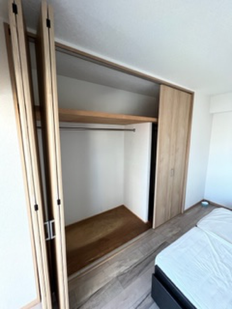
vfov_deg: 106.2
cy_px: 154
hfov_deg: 89.9
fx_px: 116
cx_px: 116
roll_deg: -0.4
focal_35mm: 13
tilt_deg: -8.6
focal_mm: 1.57
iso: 160
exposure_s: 1/99
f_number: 1.8
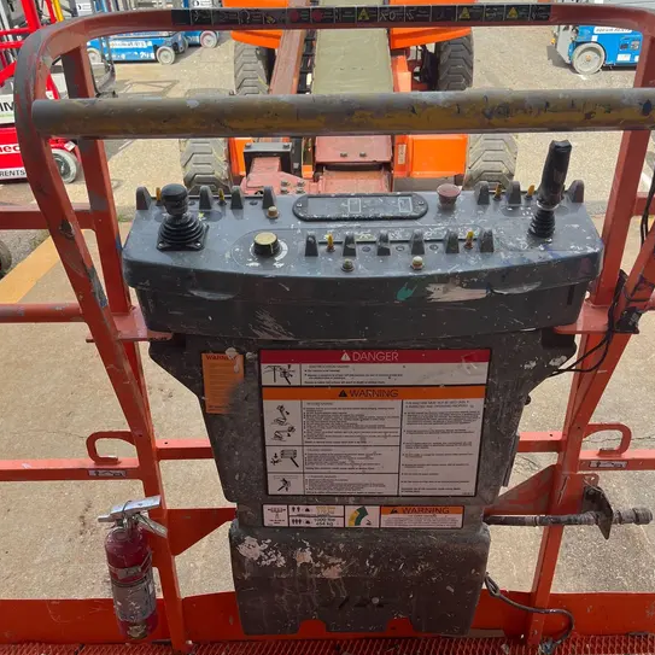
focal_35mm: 31
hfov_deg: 52.5
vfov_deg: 52.5
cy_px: 343
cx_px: 329
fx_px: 664
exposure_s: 1/1009
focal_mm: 5.1
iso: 50
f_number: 1.6
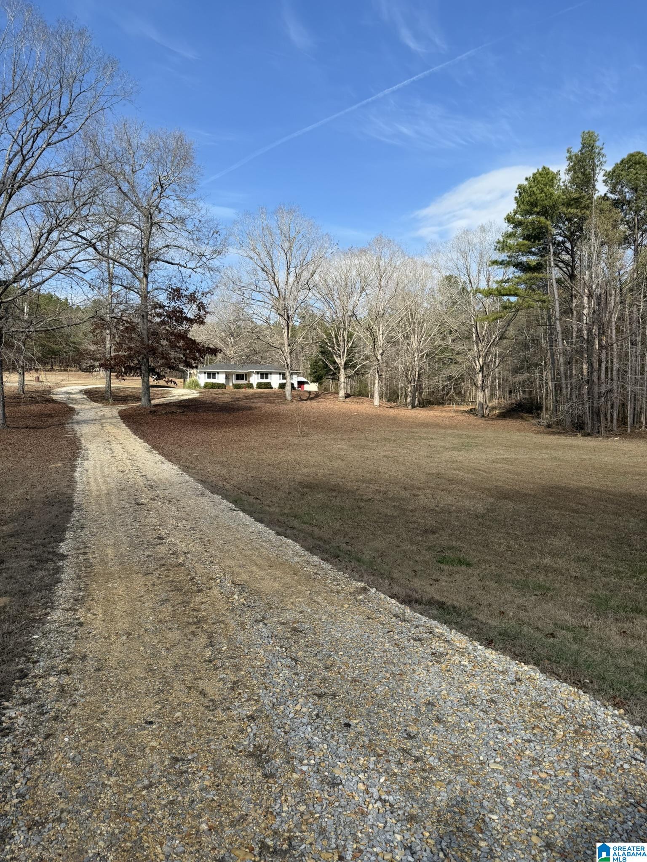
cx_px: 324
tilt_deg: -1.3
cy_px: 431
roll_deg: +0.1
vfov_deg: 71.6
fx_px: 598
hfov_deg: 56.8
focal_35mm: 24
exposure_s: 1/3584
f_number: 1.78
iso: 80
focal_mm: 6.76
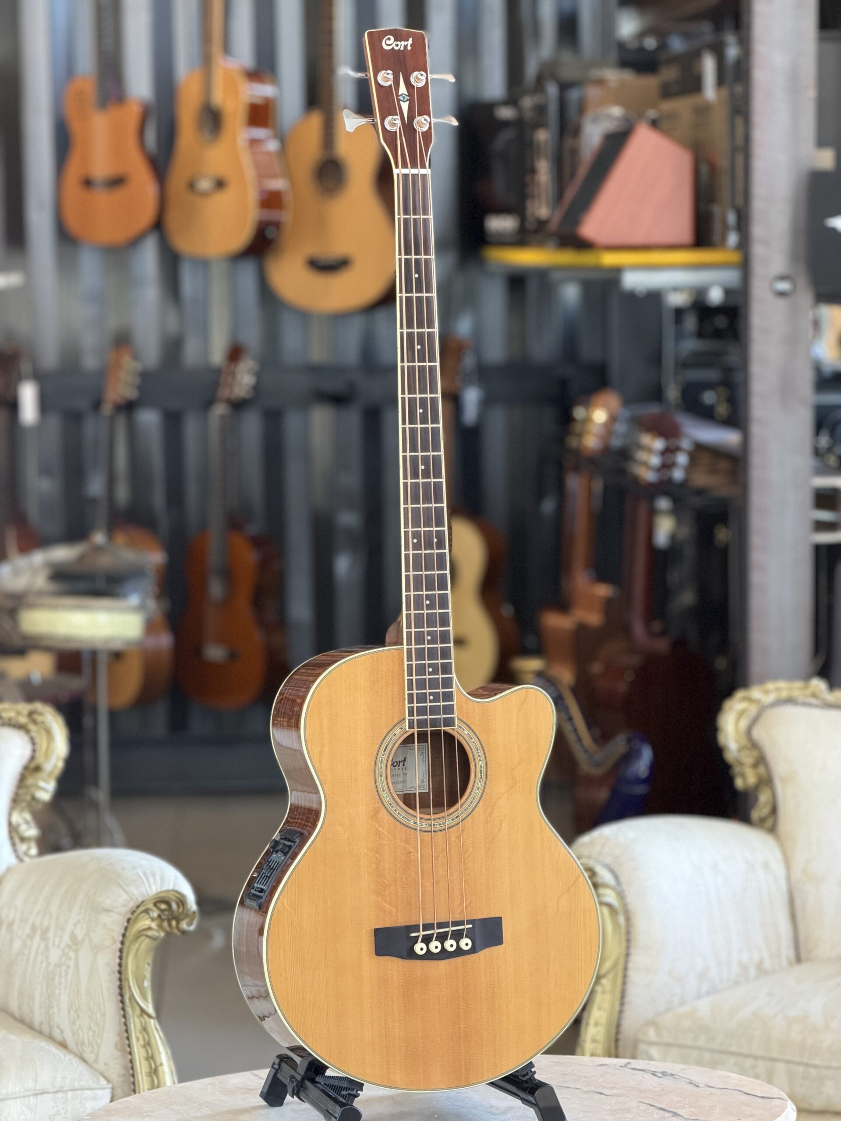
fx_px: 3239
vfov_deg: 19.6
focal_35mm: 100
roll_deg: -0.7
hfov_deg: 14.8
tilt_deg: -6.7
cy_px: 560
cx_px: 420
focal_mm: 16.89
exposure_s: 1/92
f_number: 2.8
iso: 500
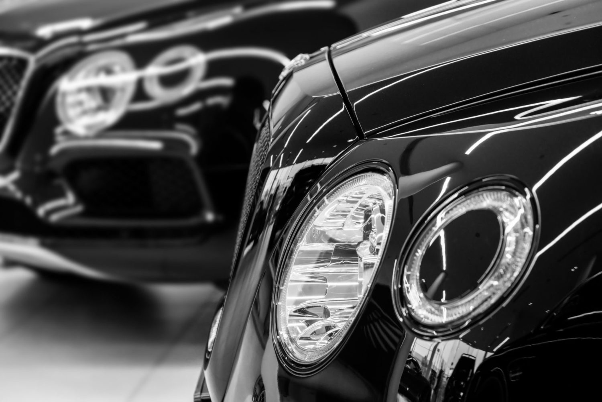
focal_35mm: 79
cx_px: 301
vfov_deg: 17.3
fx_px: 1321
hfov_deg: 25.7
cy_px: 201
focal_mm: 52.7
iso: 640
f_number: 4
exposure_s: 1/100
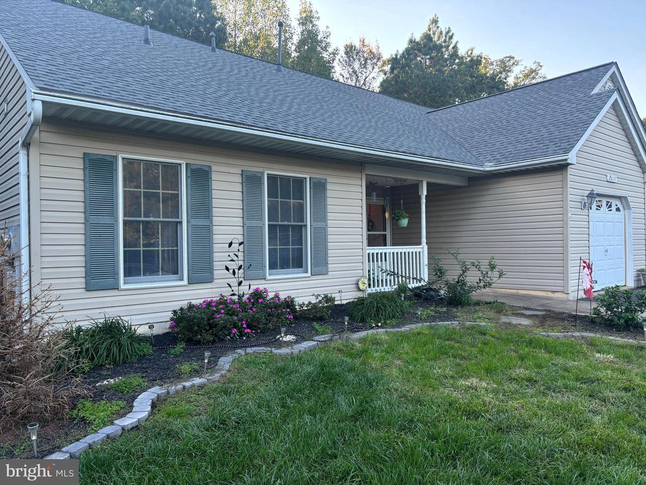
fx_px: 485
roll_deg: +0.9
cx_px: 323
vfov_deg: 53.1
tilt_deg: +0.9
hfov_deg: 67.3
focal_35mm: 26
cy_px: 242
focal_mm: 5.96
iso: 40
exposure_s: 1/179
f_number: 1.6
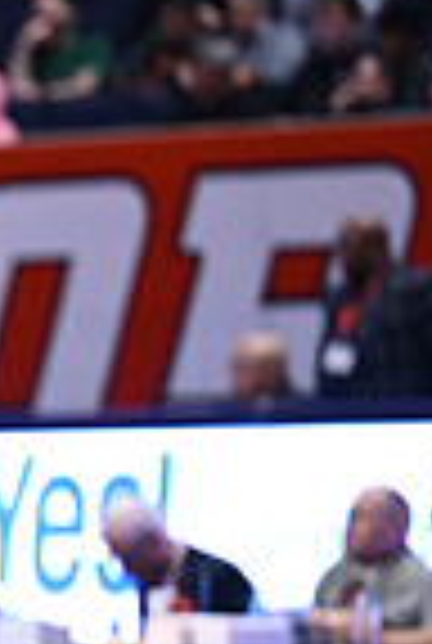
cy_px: 480
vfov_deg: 4.8
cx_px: -760
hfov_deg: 3.2
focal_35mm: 425
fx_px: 7613
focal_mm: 105
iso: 4000
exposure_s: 1/1000
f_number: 2.8
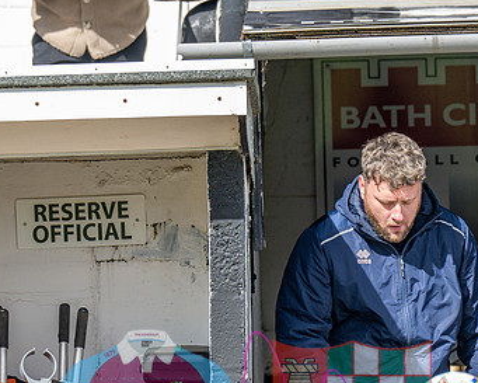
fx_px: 7896
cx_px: 355
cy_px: 299
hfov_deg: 3.5
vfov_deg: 2.8
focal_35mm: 558
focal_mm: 200
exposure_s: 1/1000
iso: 200
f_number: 4
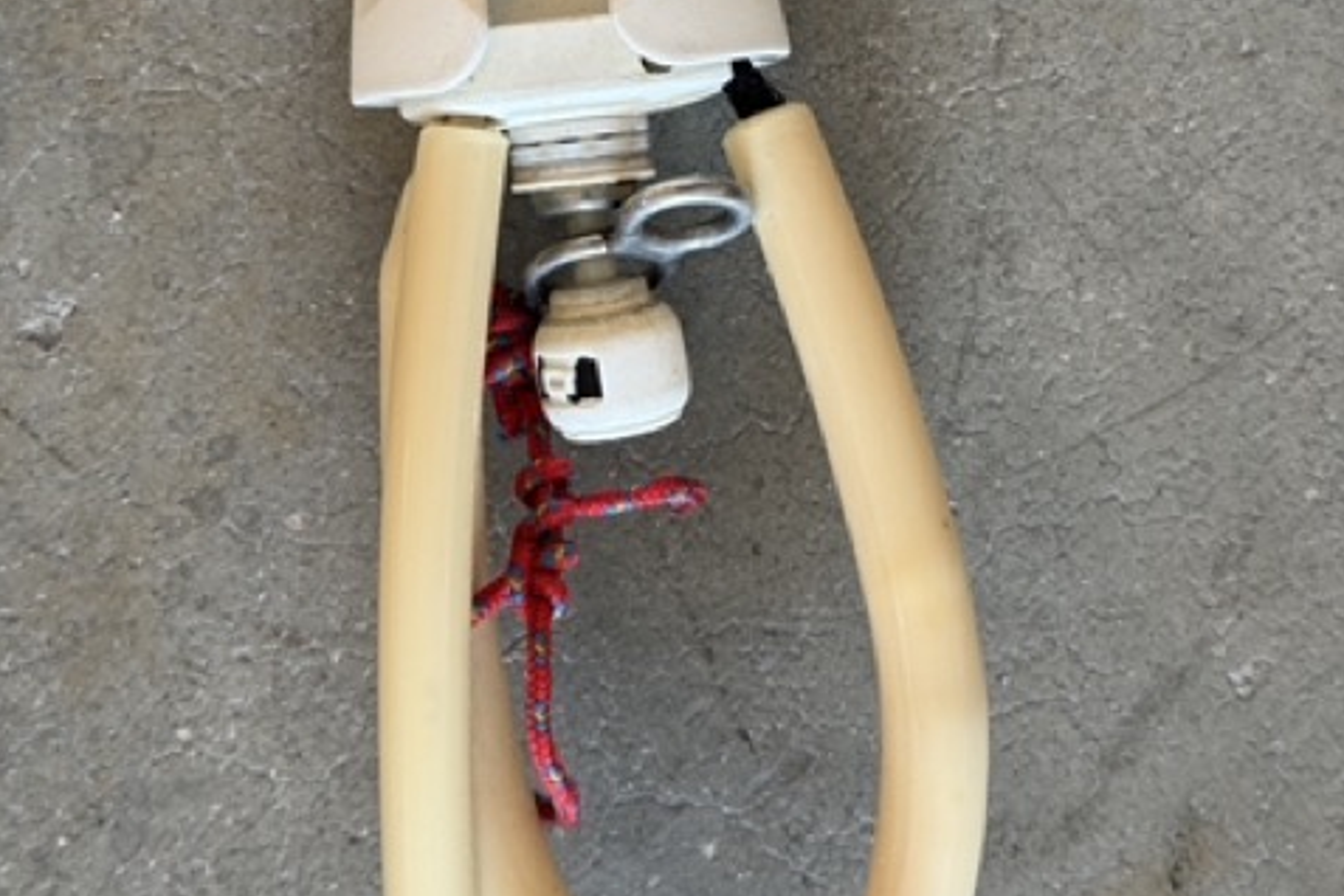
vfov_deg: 20.0
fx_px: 2501
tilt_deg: -86.7
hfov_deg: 30.1
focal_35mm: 67
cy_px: 144
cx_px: 671
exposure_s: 1/62
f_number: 1.78
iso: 100
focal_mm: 6.76
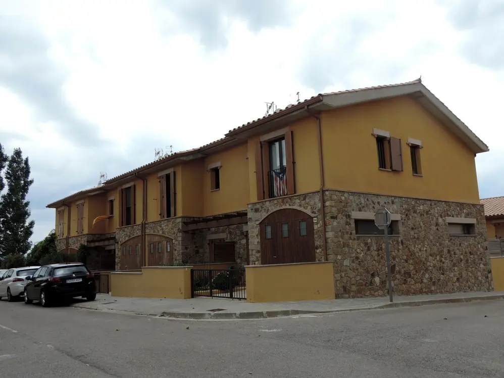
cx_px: 252
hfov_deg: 60.0
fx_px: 437
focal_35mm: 30
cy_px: 189
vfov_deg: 46.8
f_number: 3.1
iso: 80
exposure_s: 1/400
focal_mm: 5.3
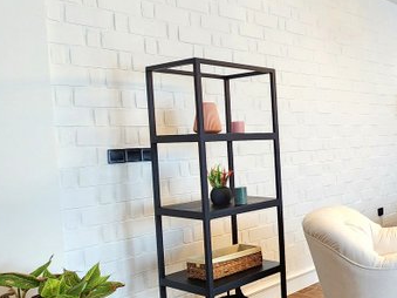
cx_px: 451
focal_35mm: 33
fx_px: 378
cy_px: 160
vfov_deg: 42.9
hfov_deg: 41.9
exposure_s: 1/50
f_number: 2.2
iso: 200
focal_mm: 2.2
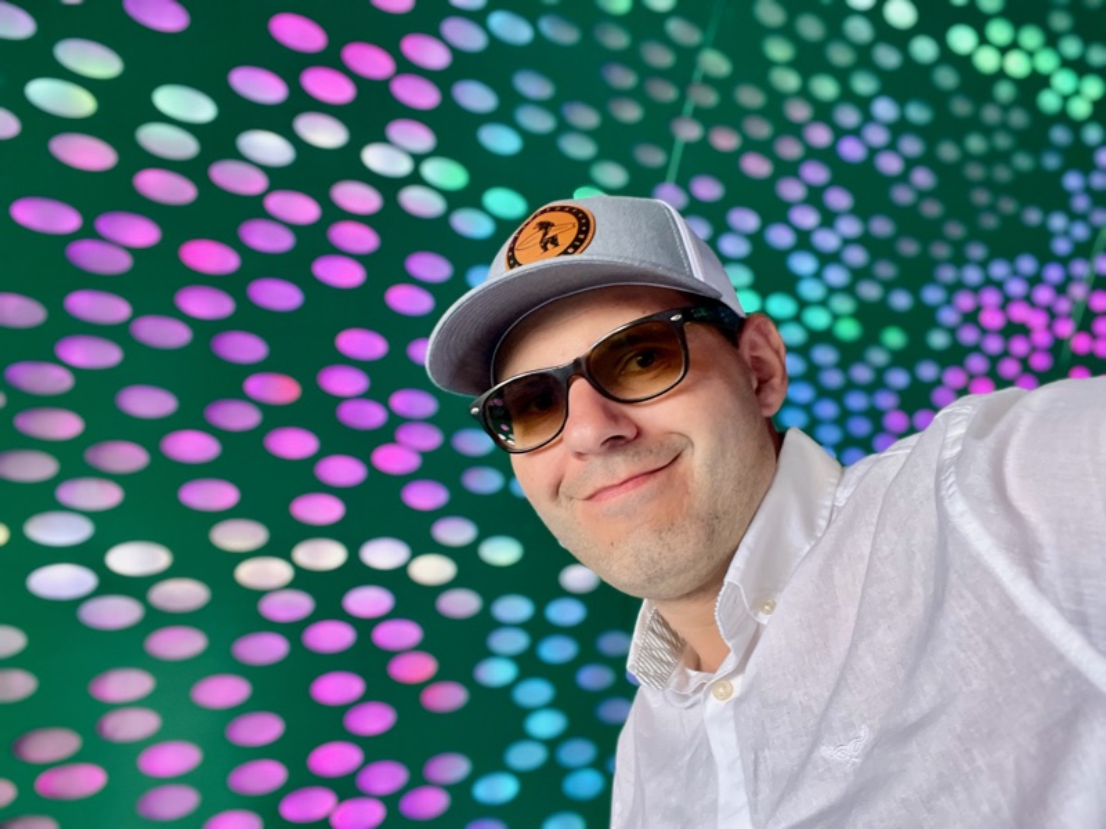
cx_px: 553
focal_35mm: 30
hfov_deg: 60.0
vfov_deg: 46.8
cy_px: 414
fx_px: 959
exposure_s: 1/60
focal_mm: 2.71
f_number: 2.2
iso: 160
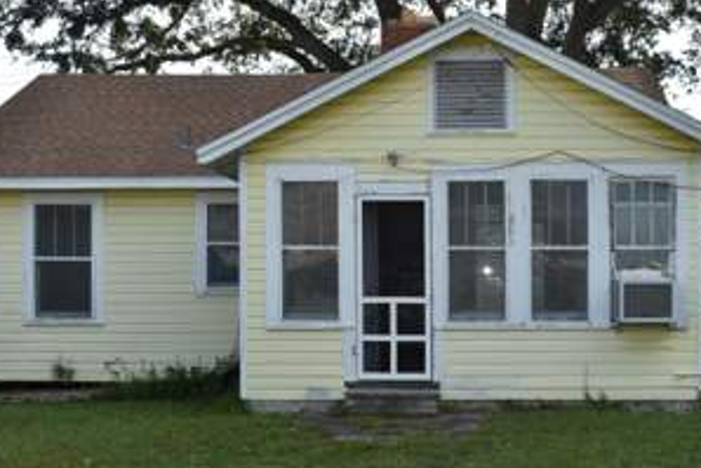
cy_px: 299
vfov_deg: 23.3
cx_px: 454
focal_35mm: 58
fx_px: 1130
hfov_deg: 34.2
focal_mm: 24
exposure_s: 1/200
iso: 100
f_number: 9
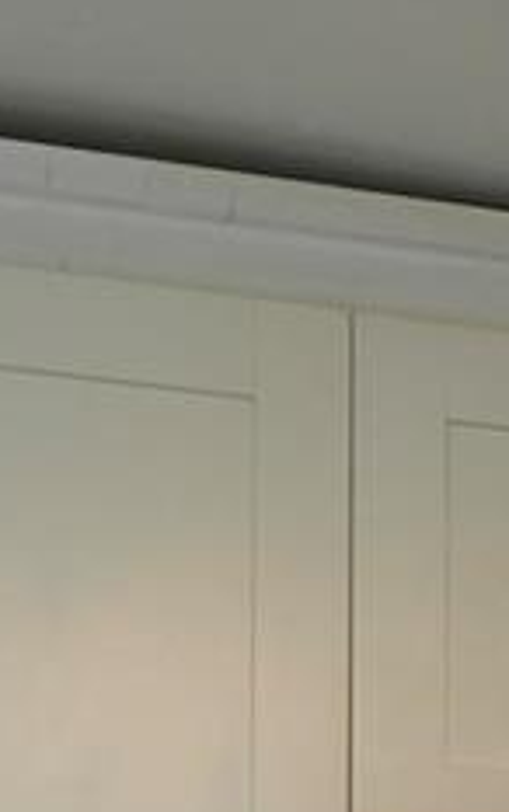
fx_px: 1861
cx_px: 187
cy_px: 1499
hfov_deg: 15.6
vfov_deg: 18.6
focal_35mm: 84
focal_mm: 11
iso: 640
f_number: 5
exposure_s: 1/100
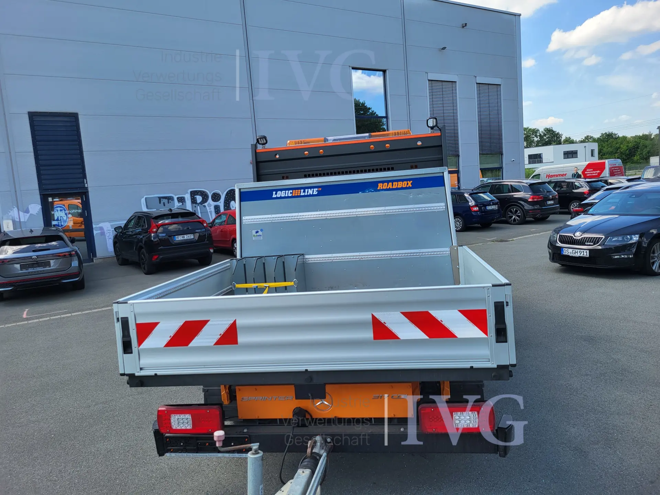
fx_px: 496
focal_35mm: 26
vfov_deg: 53.1
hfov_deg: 67.3
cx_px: 330
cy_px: 248
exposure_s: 1/944
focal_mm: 5.4
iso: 40
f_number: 1.8
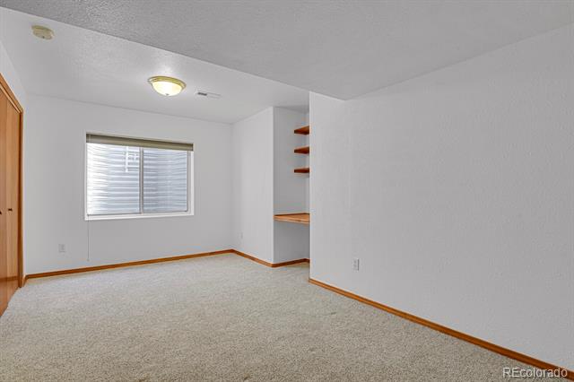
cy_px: 191
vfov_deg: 70.4
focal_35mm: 17
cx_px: 287
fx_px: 271
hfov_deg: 93.3
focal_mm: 17
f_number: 8
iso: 250
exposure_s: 3
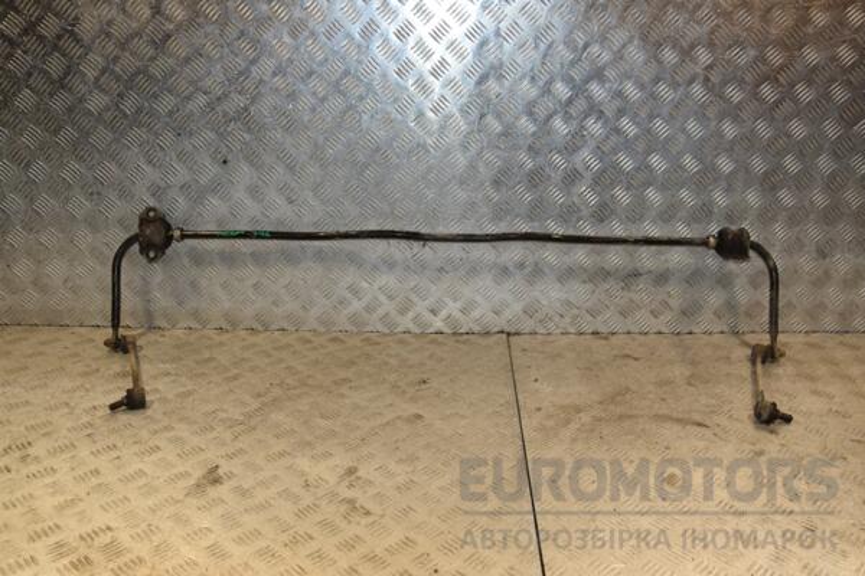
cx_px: 432
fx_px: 793
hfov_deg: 57.2
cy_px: 288
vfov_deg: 40.0
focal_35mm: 33
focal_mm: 22
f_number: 6.3
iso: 800
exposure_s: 1/200
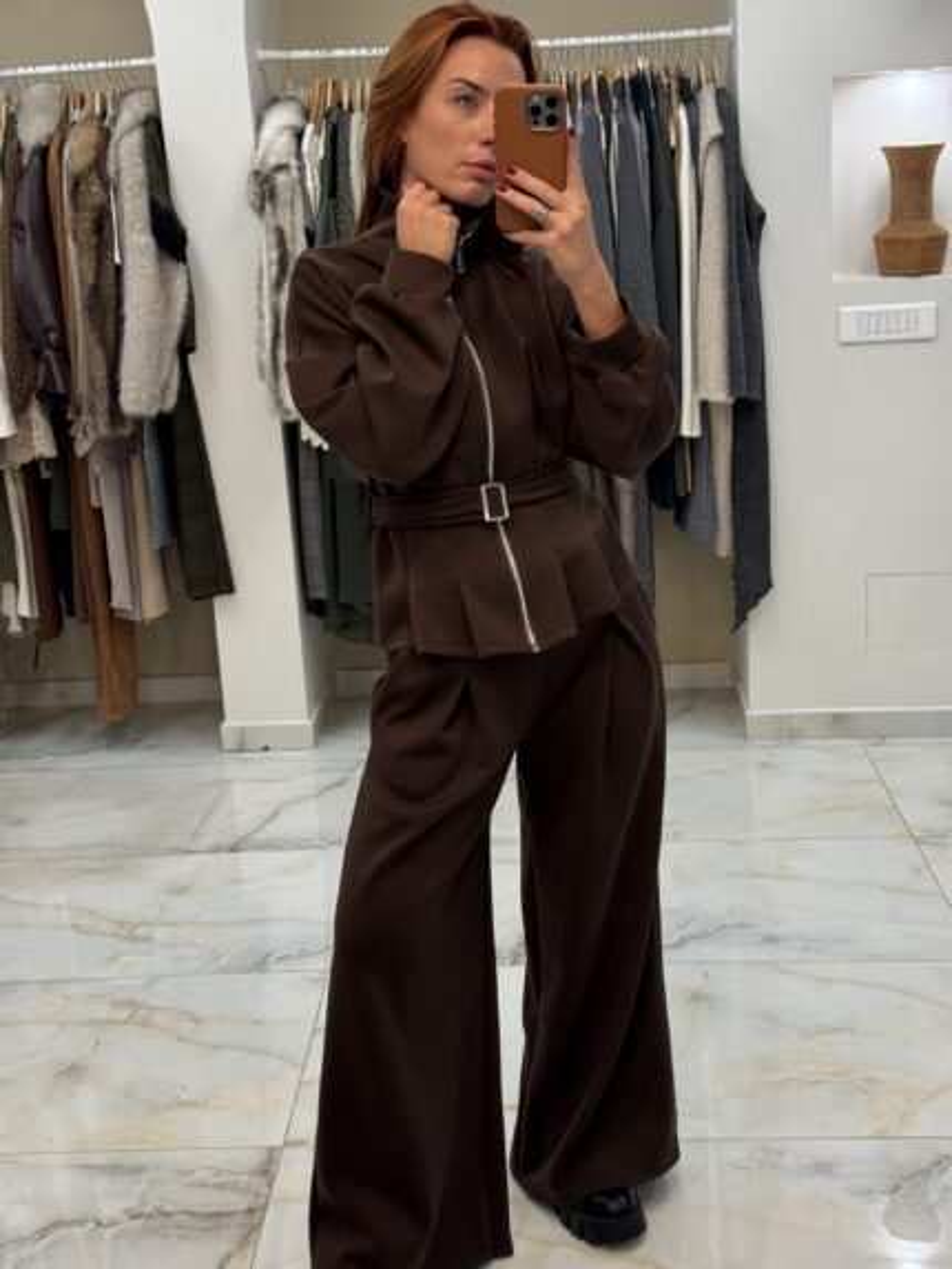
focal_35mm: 48
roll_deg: +3.7
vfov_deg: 39.6
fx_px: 1759
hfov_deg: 30.3
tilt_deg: -16.3
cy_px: 634
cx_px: 476
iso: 80
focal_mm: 6.76
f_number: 1.78
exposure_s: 1/100
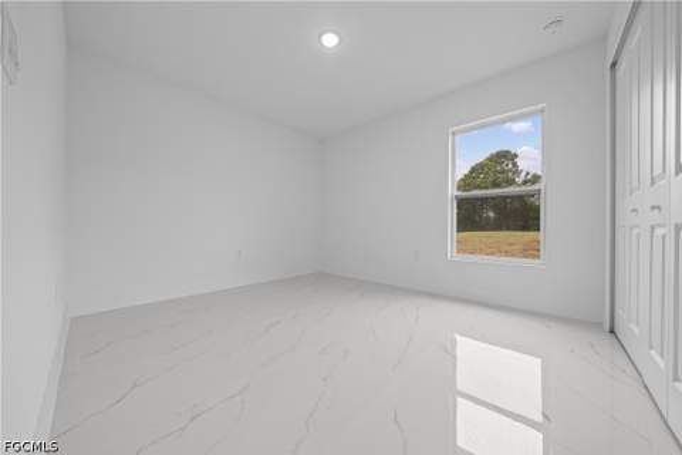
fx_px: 227
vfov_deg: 90.0
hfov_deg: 112.6
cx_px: 341
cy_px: 228
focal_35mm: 12
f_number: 9
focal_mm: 12
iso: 200
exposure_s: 1/40
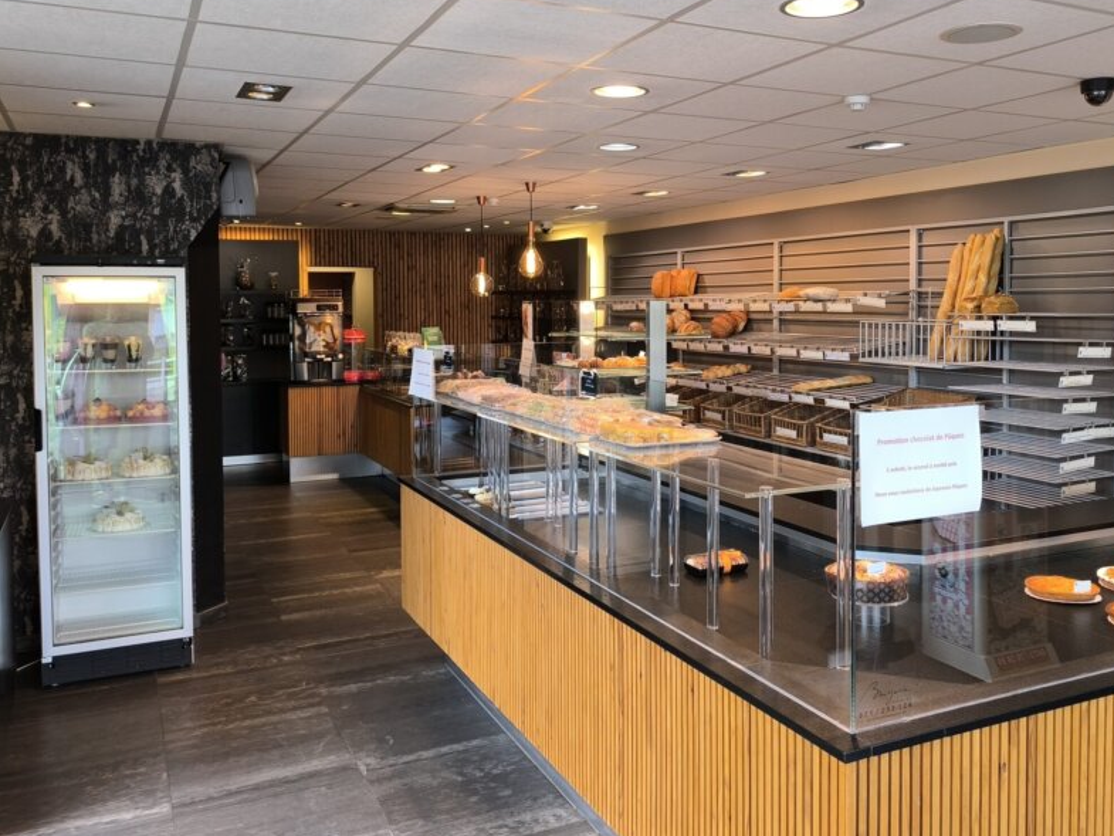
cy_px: 342
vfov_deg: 46.6
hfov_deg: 59.8
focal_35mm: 30
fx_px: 966
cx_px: 612
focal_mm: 6.14
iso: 250
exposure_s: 1/100
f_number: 1.65
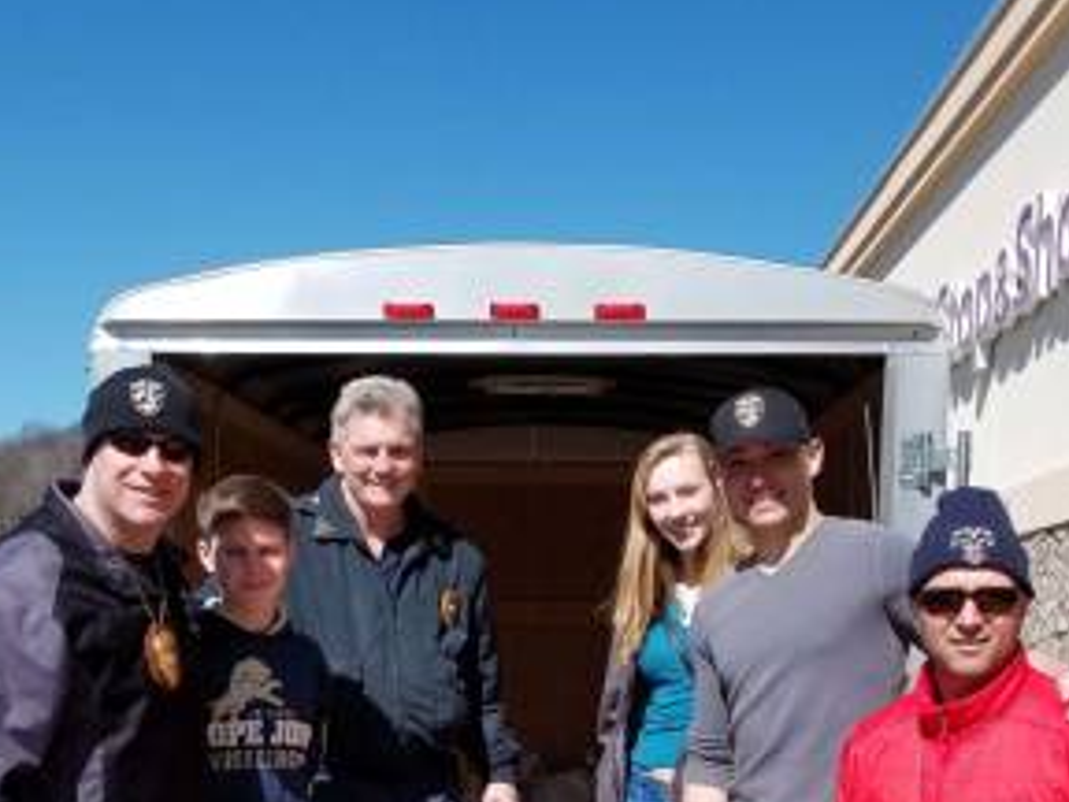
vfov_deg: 26.9
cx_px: 497
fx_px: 1606
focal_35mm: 52
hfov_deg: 36.8
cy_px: 754
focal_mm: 4.25
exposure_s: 1/2680
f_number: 1.7
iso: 50
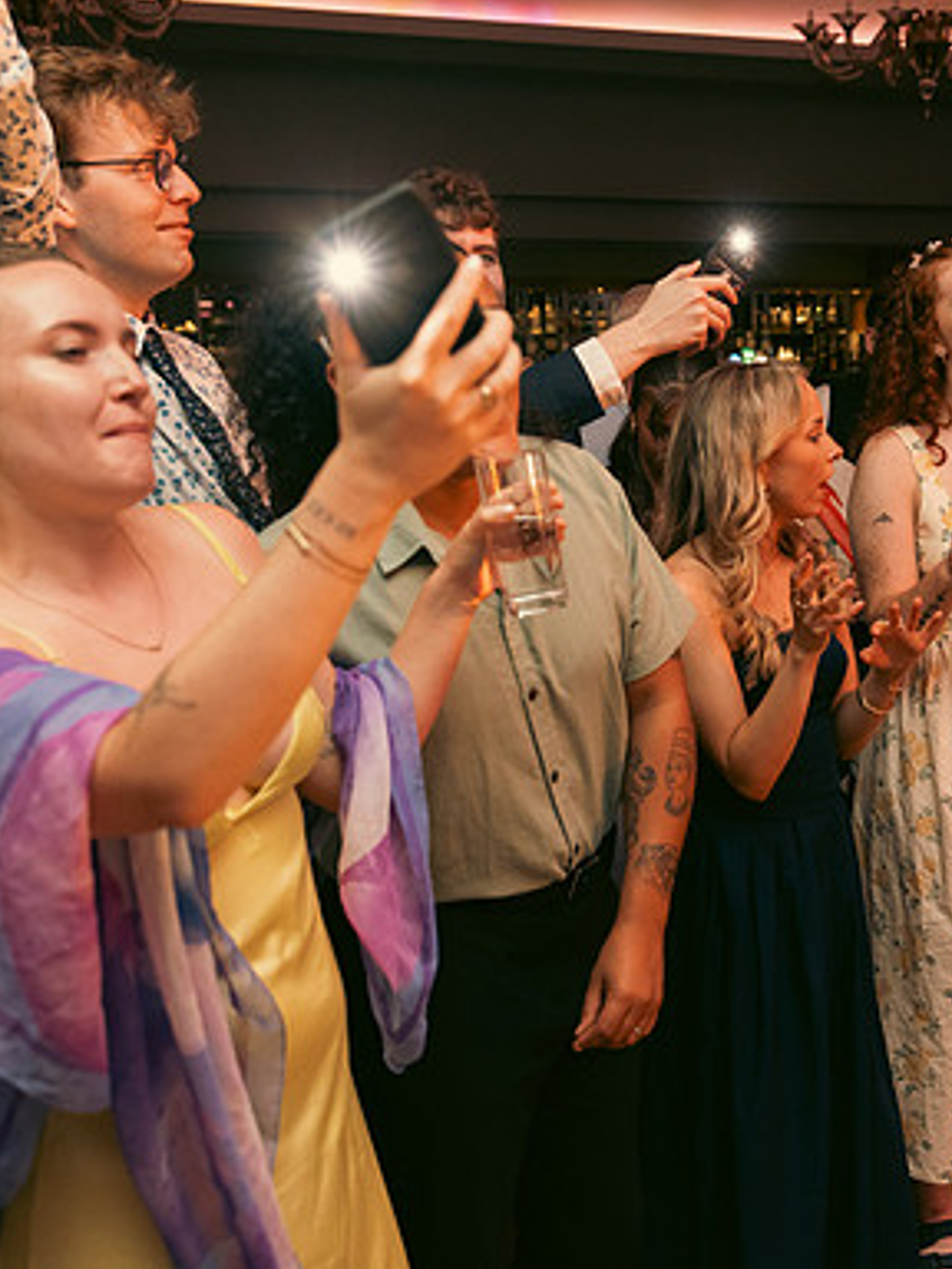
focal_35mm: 45
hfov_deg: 31.3
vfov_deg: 42.1
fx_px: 1650
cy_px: 633
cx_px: 764
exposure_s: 1/160
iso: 2500
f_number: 3.5
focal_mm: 31
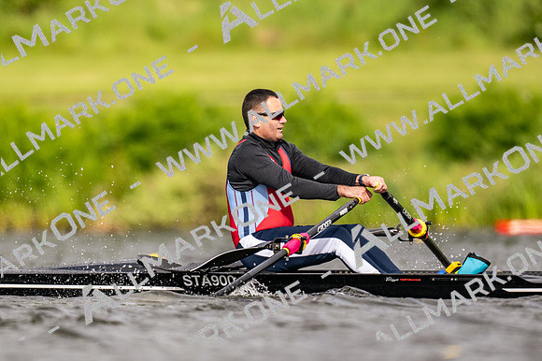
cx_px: 271
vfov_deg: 1.5
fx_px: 13542
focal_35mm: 900
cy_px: 180
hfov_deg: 2.3
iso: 450
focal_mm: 600
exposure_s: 1/2500
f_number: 4
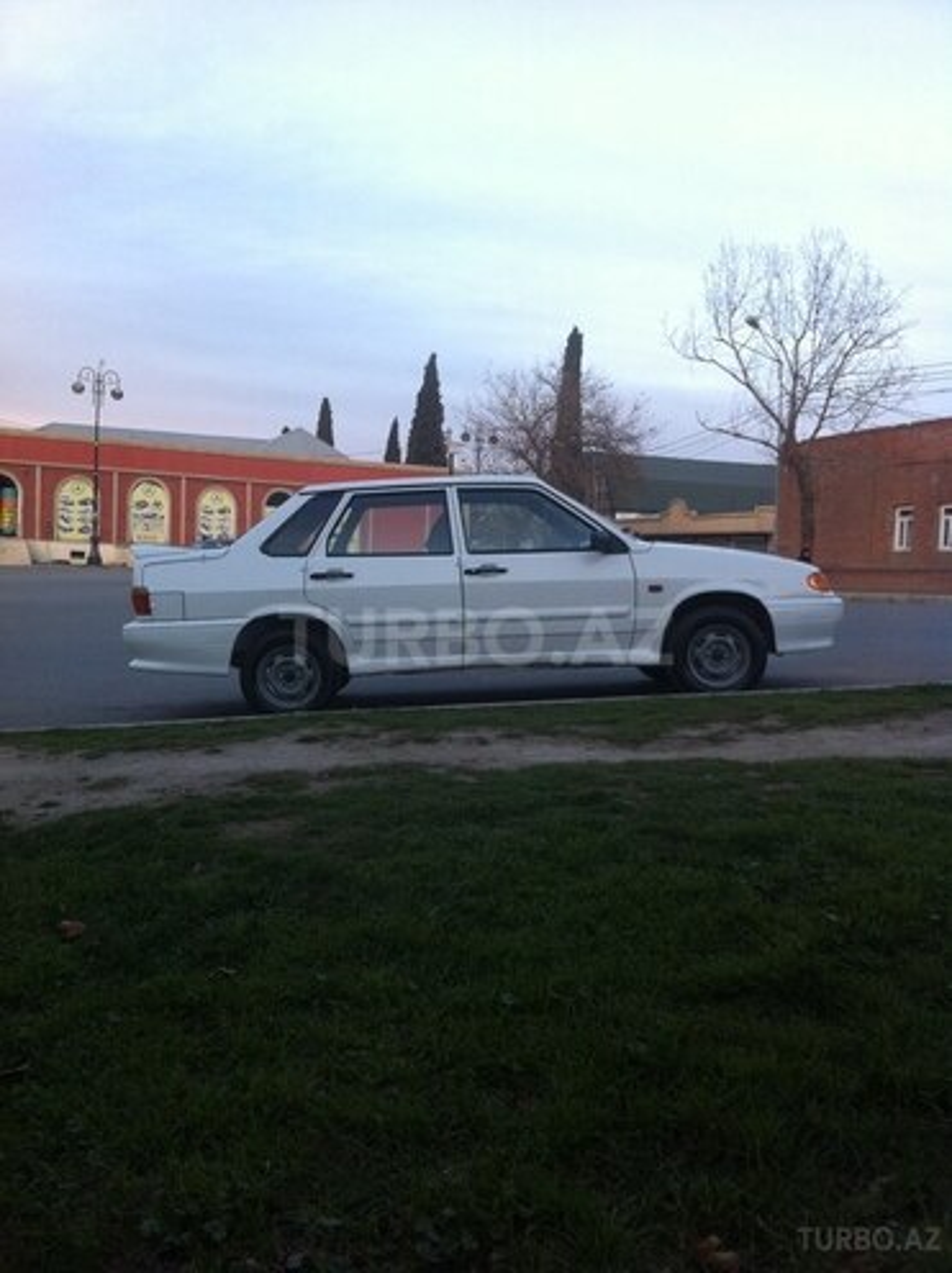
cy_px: 636
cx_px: 476
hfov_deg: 40.6
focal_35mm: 35
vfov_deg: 52.7
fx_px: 1286
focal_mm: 3.85
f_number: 2.8
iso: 80
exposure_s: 1/40
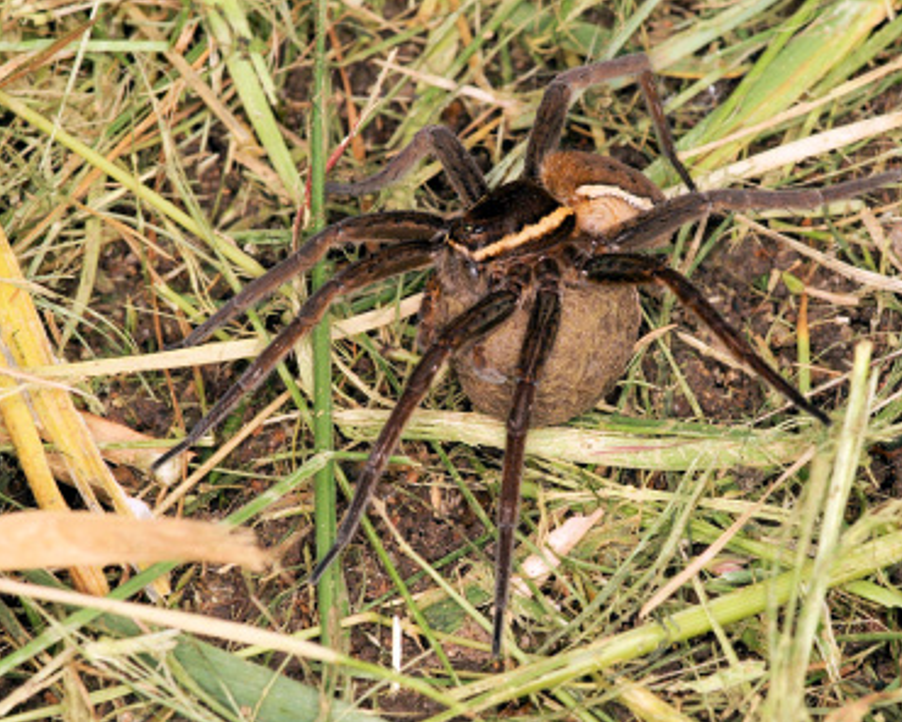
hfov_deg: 11.3
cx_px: 539
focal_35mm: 171
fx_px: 4565
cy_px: 362
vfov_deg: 9.0
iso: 200
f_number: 13
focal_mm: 100
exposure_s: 1/125
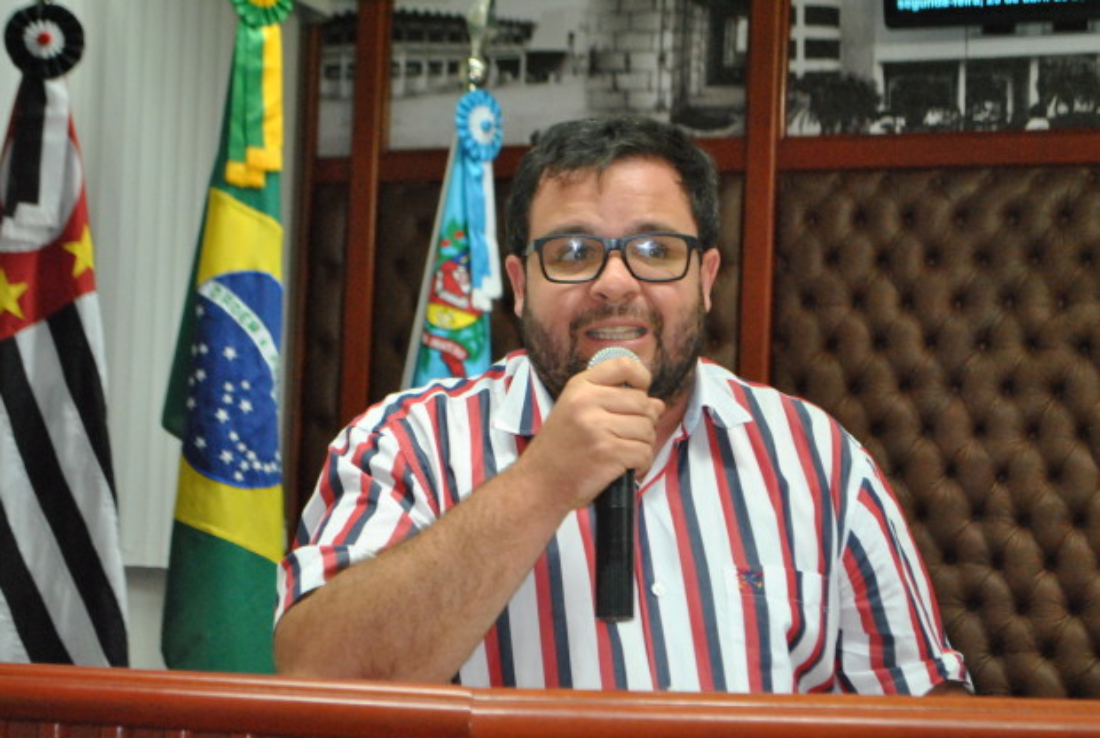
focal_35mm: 82
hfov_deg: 24.6
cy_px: 369
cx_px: 550
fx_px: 2526
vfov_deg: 16.6
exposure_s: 1/60
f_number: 5.6
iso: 1600
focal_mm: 55
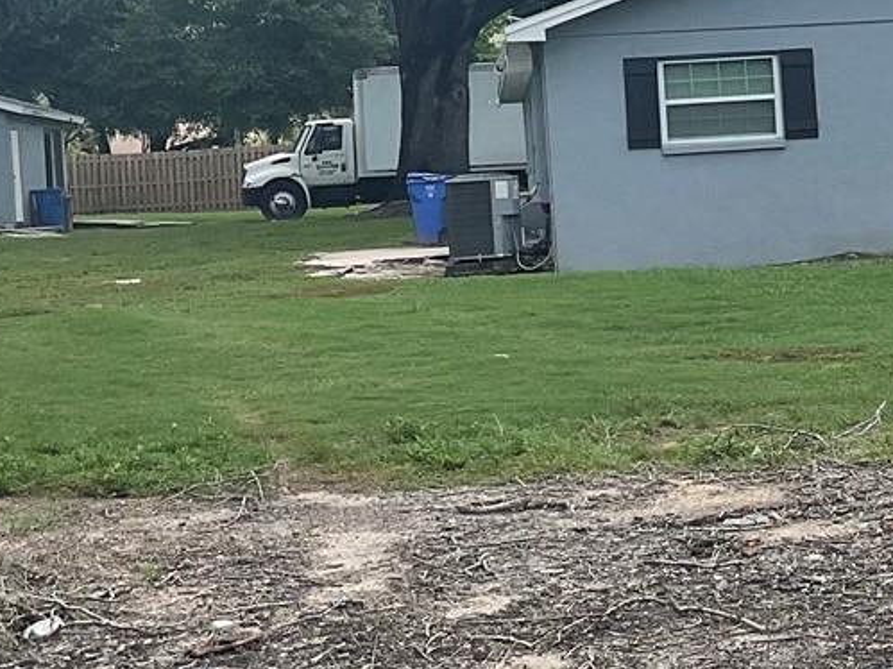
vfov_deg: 15.8
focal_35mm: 93
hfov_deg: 20.3
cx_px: 918
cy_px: 141
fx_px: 2399
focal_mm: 3
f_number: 1.8
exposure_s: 1/1221
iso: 16
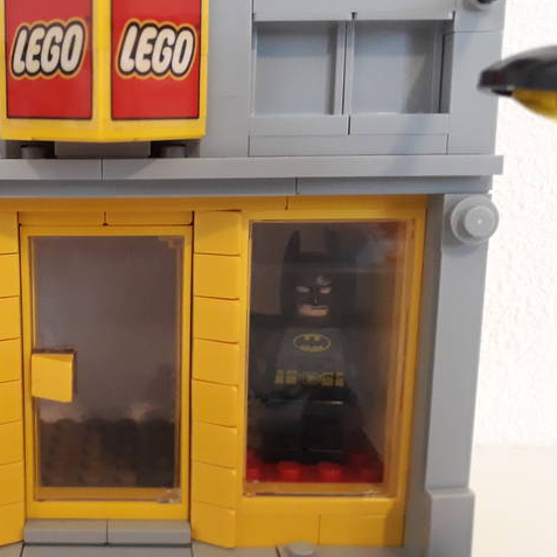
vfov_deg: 37.5
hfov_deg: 36.1
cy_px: 288
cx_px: 99
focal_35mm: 45
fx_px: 819
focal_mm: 3.6
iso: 320
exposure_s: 1/17
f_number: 1.9
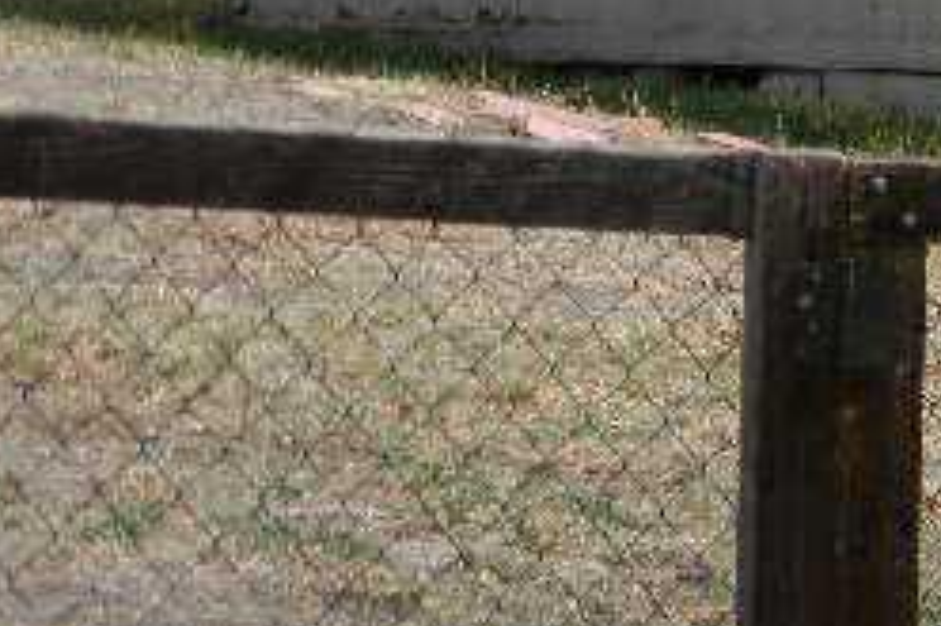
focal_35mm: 223
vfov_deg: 6.1
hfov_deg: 9.1
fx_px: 5825
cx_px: 1108
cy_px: -106
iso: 80
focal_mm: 15.1
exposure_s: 1/589
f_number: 4.5
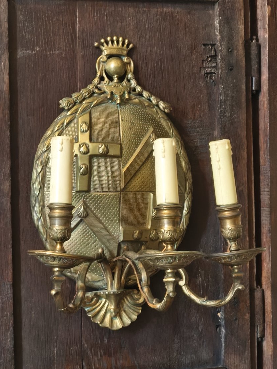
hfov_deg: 13.7
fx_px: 1153
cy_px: 172
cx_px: 137
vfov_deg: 18.2
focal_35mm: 108
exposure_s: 1/25
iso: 4000
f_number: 1.9
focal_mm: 7.1
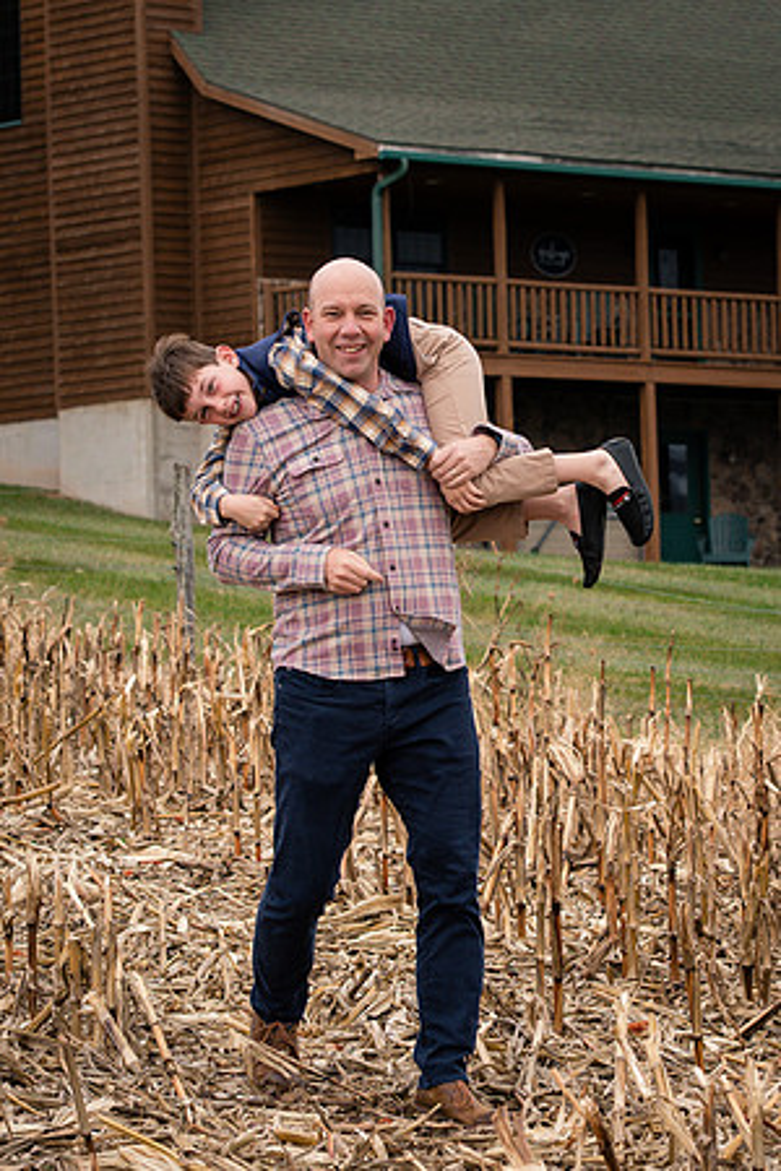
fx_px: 5342
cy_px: 453
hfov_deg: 8.3
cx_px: 614
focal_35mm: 164
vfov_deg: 12.5
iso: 320
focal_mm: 85
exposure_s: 1/500
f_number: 5.6
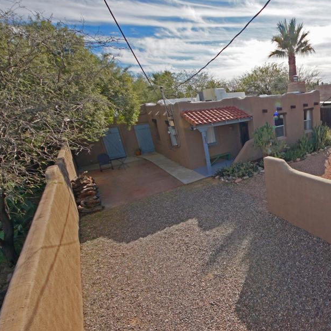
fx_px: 206
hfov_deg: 69.1
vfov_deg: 77.7
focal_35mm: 19
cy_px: 160
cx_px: 271
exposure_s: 1/400
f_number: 8
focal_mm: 8
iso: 200
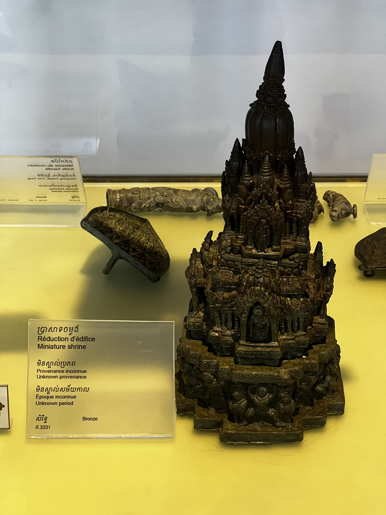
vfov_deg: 25.3
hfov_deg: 19.1
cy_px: 258
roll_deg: -0.3
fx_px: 1145
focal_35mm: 77
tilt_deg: -28.2
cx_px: 193
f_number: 2.8
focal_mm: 9
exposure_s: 1/60
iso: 320
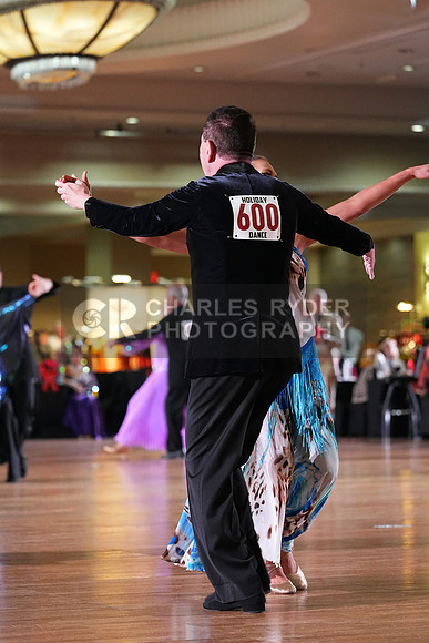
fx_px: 2411
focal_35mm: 135
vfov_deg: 15.2
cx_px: 214
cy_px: 322
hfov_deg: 10.2
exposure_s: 1/400
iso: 6400
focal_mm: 135
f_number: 4
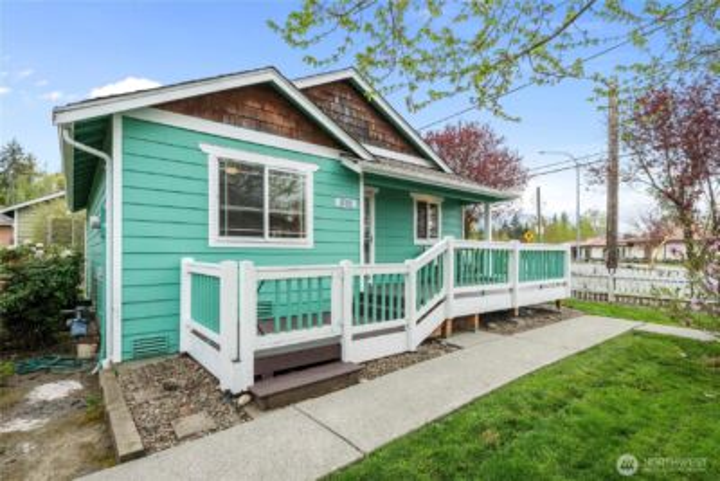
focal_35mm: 18
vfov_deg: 68.9
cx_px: 360
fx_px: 350
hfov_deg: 91.6
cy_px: 240
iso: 200
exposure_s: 1/60
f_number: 8
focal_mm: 17.5
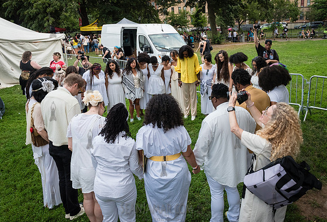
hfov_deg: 63.3
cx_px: 190
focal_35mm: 29
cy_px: 90
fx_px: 263
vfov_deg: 45.4
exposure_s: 1/320
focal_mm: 24
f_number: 5
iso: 2000
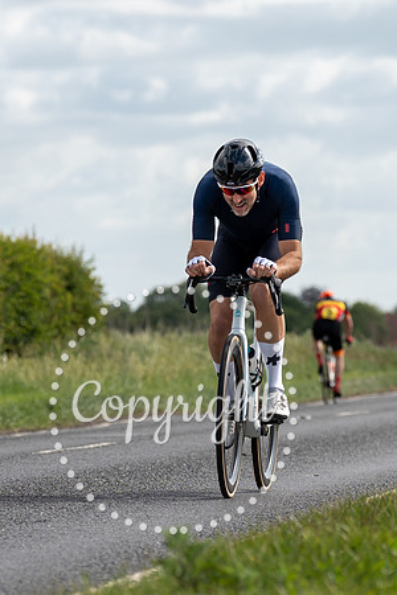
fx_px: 4487
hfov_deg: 5.1
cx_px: 271
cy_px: 287
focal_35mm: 271
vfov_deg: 7.6
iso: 100
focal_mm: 106
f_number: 3.5
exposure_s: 1/1000
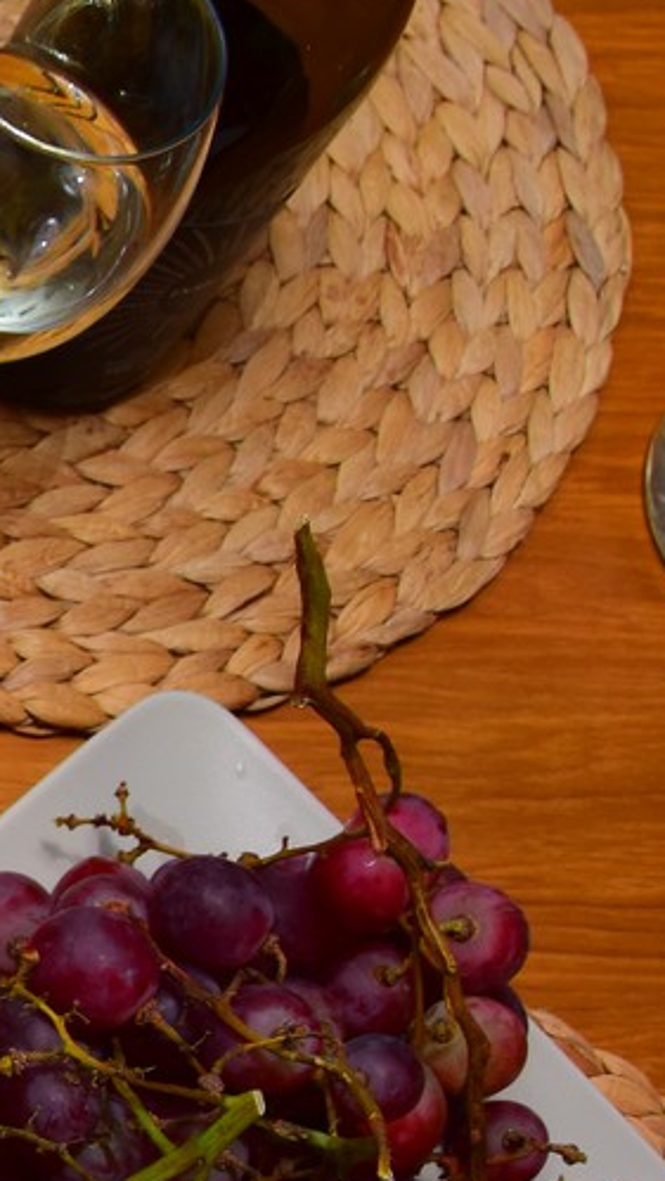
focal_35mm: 85
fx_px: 2662
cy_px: 921
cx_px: -859
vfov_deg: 24.7
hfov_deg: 11.9
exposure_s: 1/60
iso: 400
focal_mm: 18
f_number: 7.1
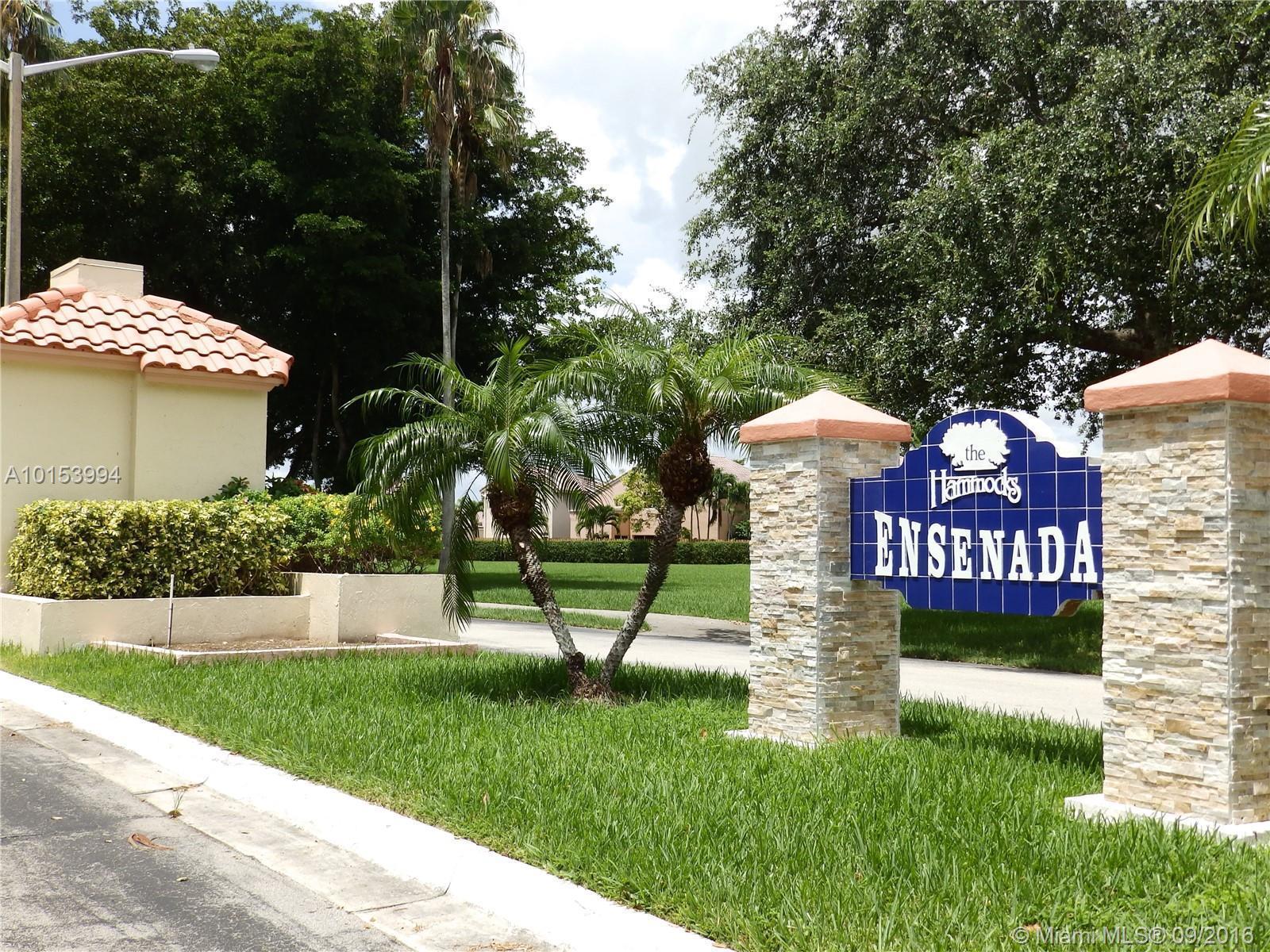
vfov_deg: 37.7
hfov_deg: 49.0
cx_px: 635
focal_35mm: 38
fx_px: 1394
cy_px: 476
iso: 80
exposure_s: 1/500
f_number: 4.5
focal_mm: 6.8
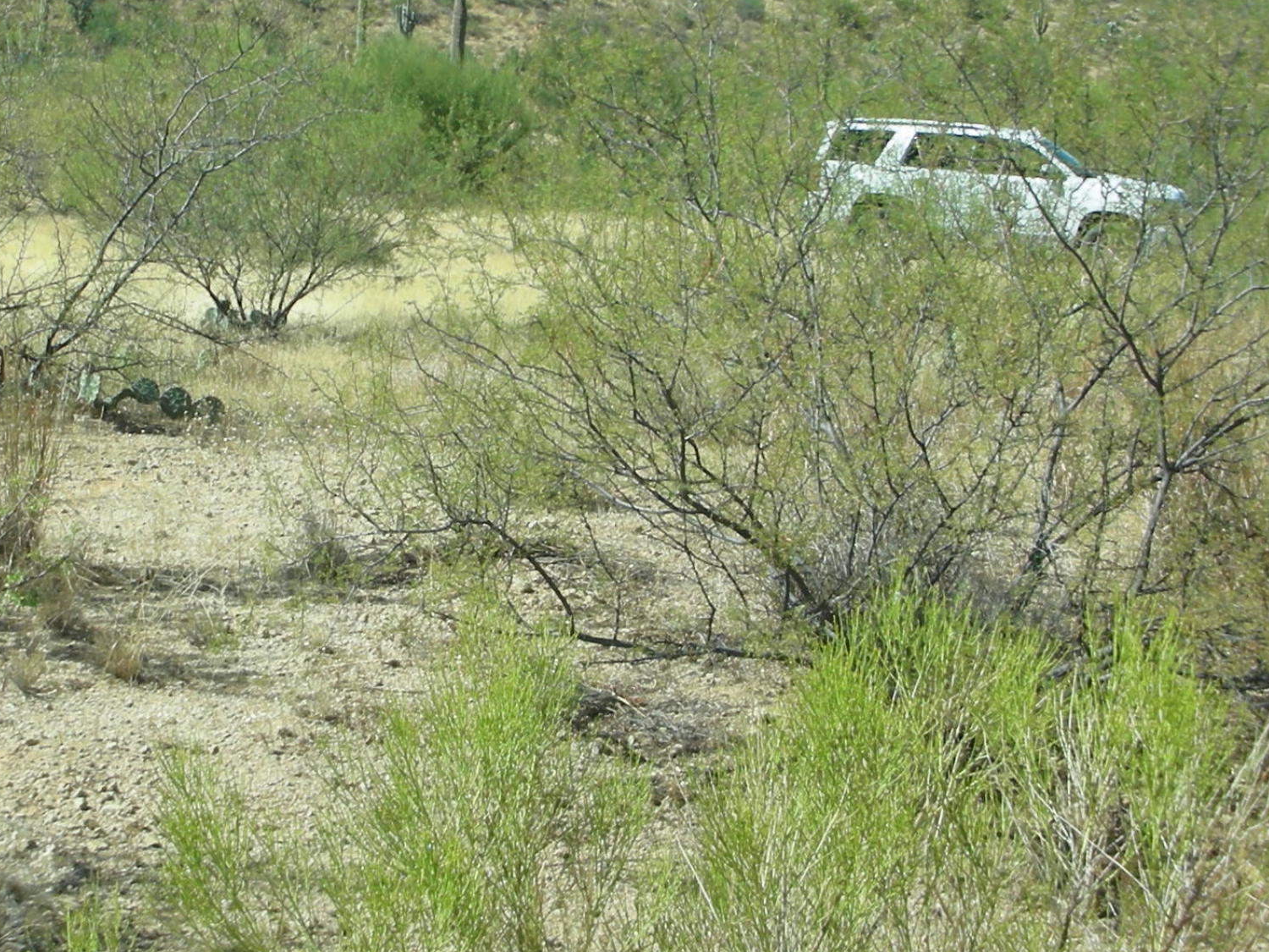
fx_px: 2566
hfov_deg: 27.4
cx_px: 309
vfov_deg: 20.8
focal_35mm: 70
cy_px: 233
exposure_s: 1/78.8
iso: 50
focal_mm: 5.8
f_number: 8.5
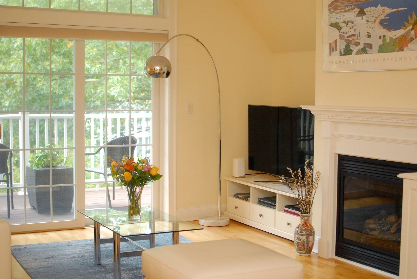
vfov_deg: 25.8
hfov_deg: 37.8
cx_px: 208
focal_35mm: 52
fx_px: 609
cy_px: 140
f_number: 2.5
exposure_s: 1/400
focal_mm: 35
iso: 800
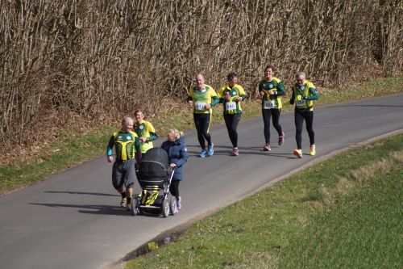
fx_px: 5036
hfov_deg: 4.6
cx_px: 202
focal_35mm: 450
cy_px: 134
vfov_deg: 3.1
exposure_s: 1/500
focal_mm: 300
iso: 100
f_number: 5.6
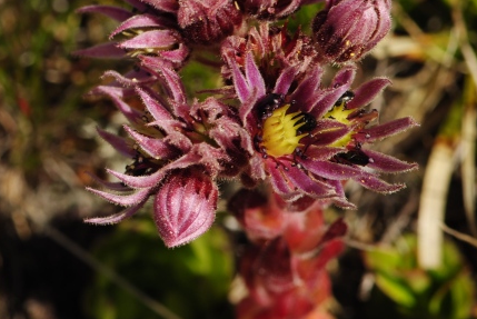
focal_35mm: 238
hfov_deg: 8.6
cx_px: 100
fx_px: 3156
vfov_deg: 5.8
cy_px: 76
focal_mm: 85
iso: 100
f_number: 10
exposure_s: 1/160
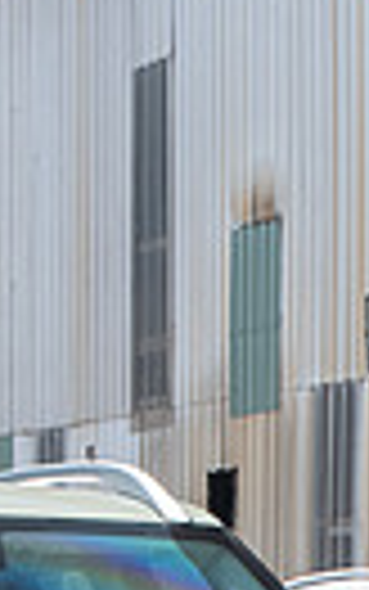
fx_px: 4677
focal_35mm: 291
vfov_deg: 7.1
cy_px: 781
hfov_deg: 4.5
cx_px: 702
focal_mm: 48
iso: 400
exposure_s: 1/125
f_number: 5.6
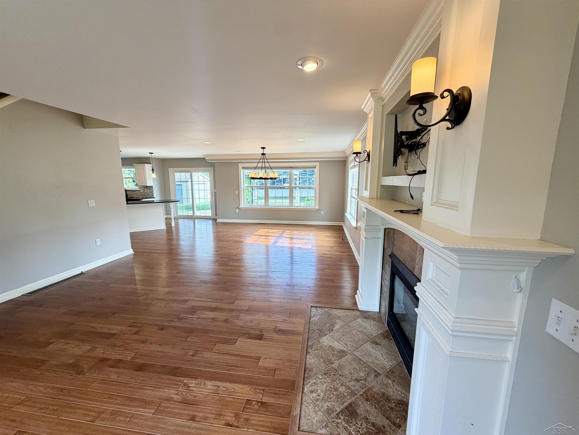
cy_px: 218
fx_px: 234
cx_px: 290
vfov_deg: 85.7
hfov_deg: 102.1
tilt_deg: -9.1
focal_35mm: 14
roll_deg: +0.0
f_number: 2.2
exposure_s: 1/120
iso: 125
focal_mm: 2.22
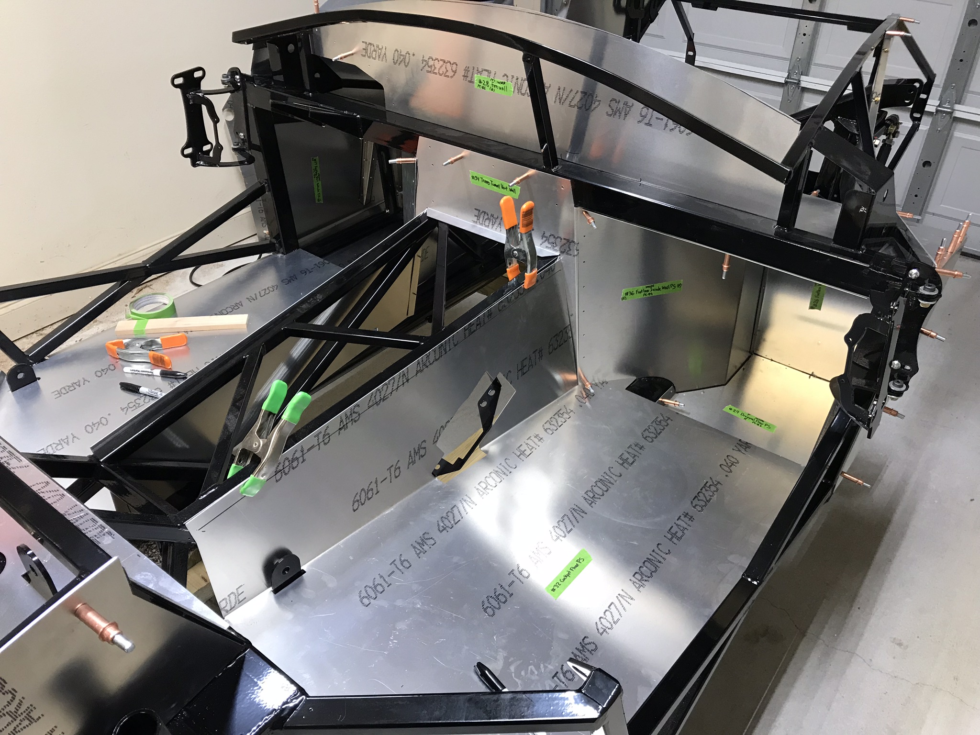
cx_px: 490
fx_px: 793
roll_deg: -1.4
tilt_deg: -36.4
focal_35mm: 28
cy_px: 368
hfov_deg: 63.4
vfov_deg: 49.7
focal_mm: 3.99
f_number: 1.8
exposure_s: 1/20
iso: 40
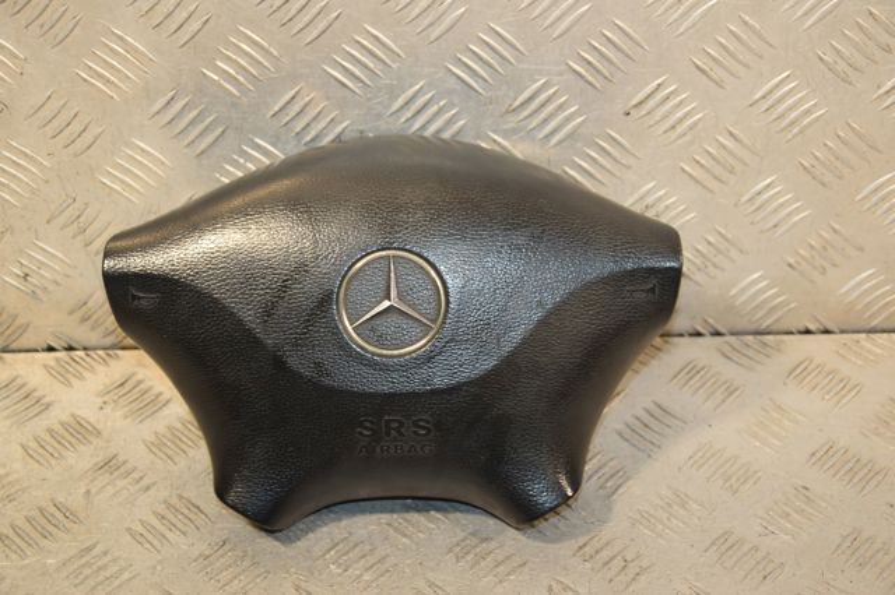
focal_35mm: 63
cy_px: 298
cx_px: 448
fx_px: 1565
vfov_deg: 21.5
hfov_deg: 31.9
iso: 800
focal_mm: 42
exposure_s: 1/160
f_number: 4.8
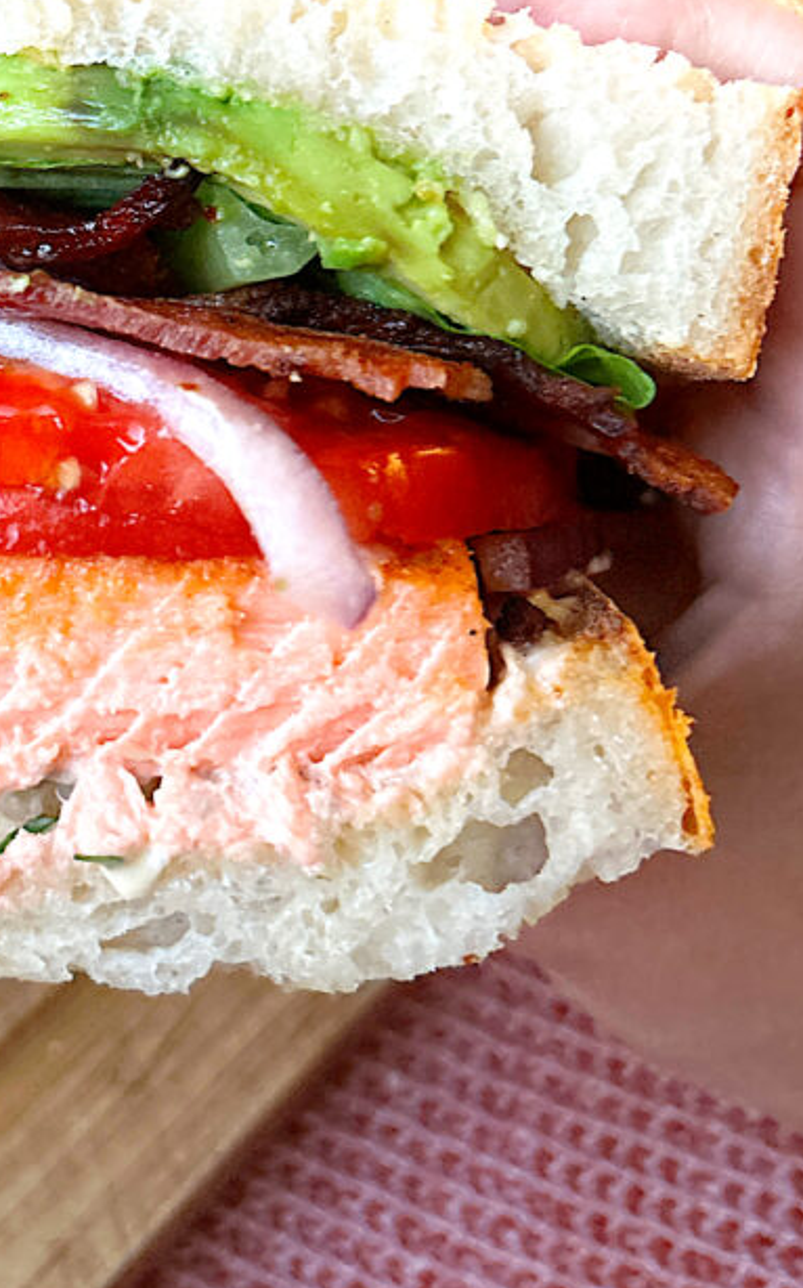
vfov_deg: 41.3
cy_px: 224
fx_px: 1613
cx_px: 124
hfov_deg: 27.2
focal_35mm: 46
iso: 640
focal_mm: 5.7
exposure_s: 1/40
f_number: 1.5
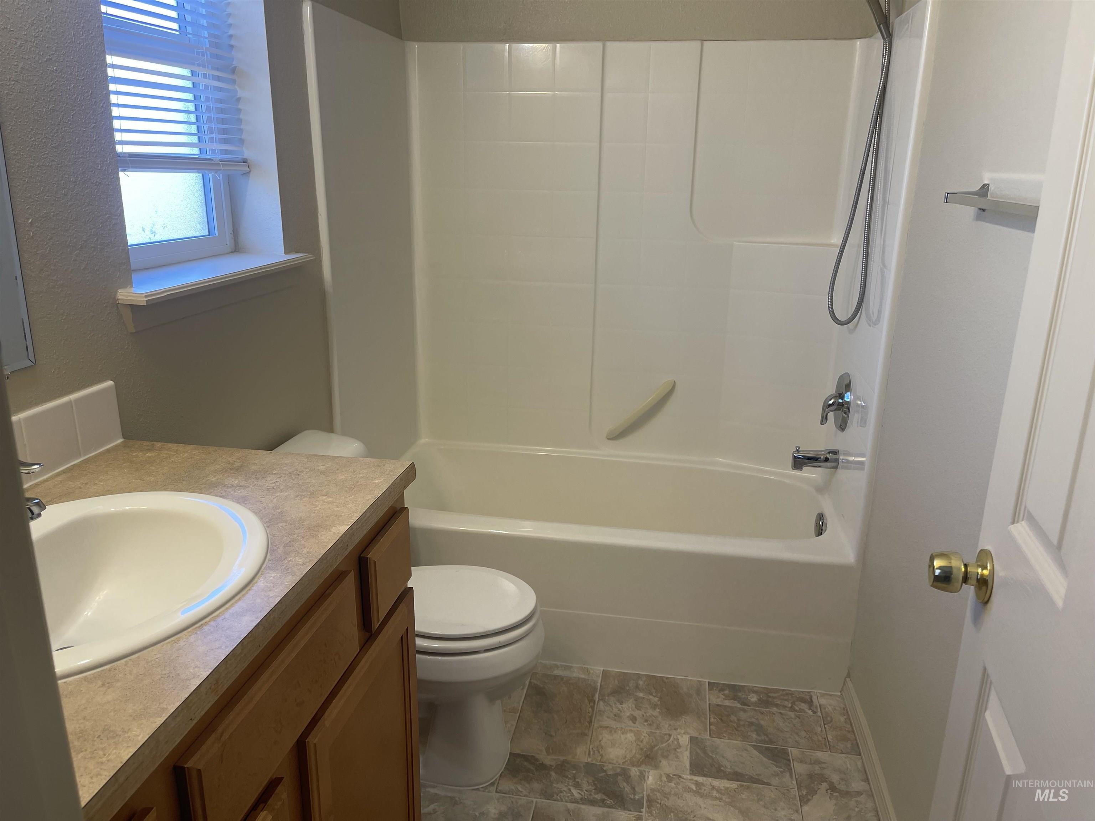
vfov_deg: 54.9
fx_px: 791
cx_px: 548
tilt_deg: -17.4
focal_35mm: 25
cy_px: 410
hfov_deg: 69.4
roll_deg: -1.4
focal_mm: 5.1
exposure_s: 1/120
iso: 50
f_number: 1.6
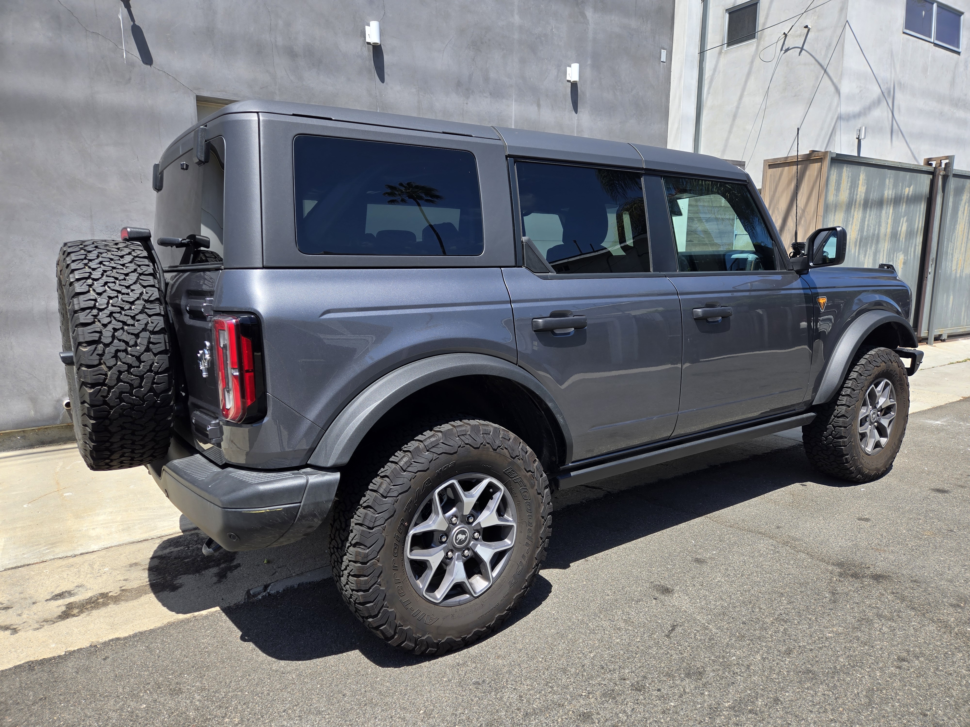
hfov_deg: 73.9
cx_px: 485
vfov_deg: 58.9
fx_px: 644
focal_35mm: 23
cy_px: 364
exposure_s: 1/1044
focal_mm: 5.4
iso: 25
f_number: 1.8
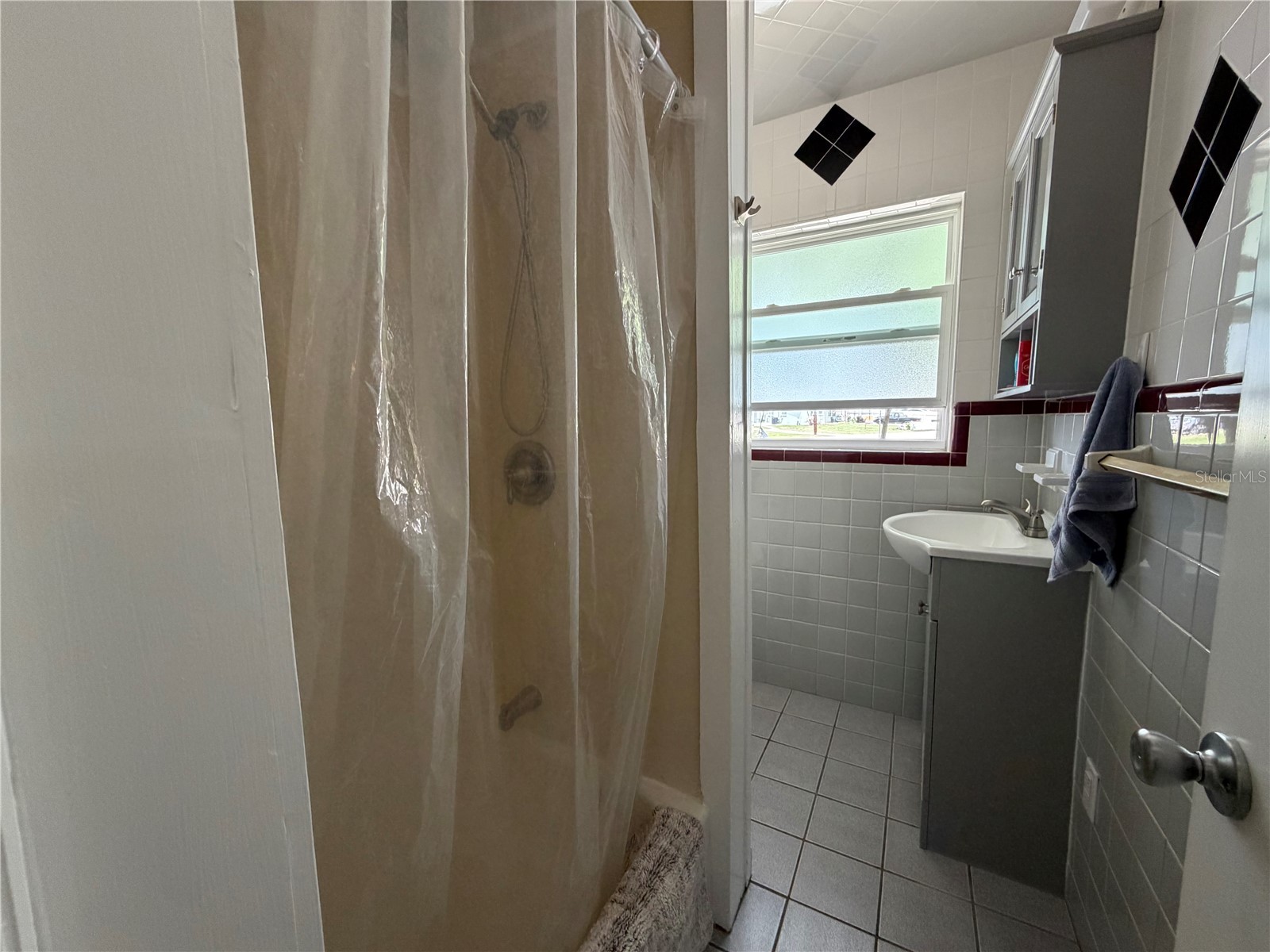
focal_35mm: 14
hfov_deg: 102.1
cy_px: 476
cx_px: 635
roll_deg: +1.7
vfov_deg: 85.7
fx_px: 514
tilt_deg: -6.1
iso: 320
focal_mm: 2.22
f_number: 2.2
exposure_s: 1/102
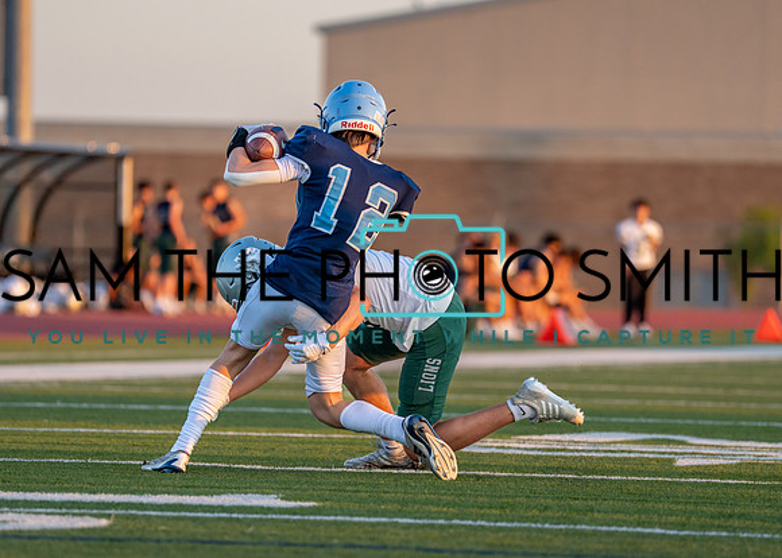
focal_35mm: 308
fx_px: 6838
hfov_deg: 6.5
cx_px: 385
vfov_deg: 4.7
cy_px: 285
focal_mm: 200
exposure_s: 1/2000
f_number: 2.8
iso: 800
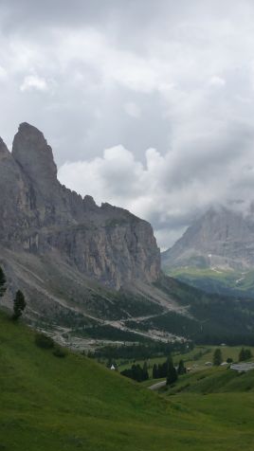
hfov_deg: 27.3
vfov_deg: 49.4
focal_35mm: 41
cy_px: 226
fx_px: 491
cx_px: 257
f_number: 8
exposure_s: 1/250
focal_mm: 4.7
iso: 160
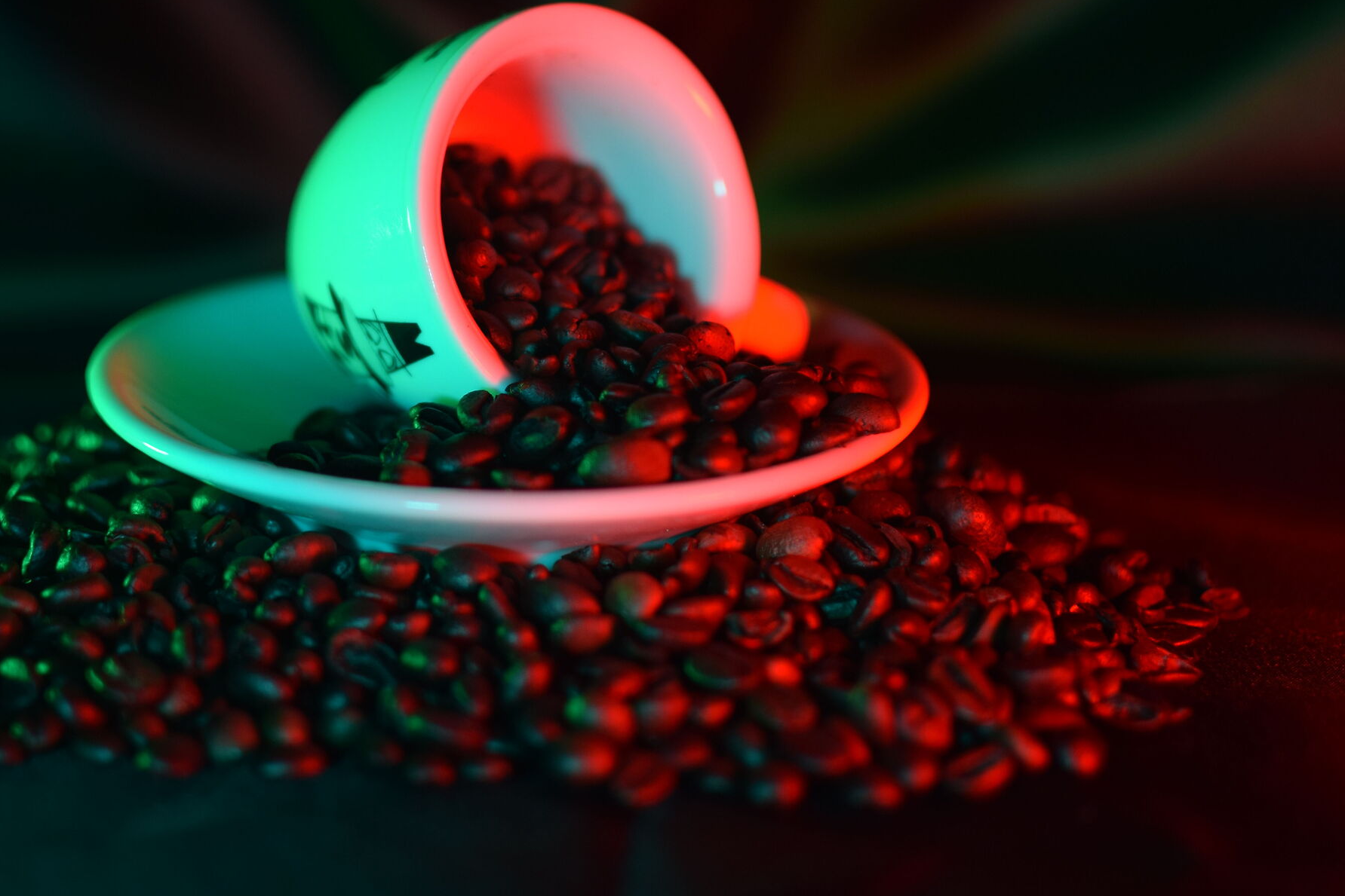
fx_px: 2640
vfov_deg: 19.3
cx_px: 542
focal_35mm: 71
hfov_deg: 28.5
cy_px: 383
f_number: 1.8
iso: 250
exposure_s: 1/180
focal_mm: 35
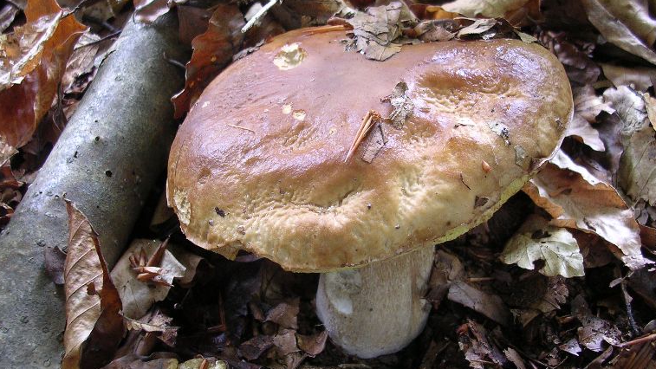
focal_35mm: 42
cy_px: 192
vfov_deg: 28.4
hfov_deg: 48.4
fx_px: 731
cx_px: 329
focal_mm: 5.8
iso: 215
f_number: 2.8
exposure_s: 1/3.6
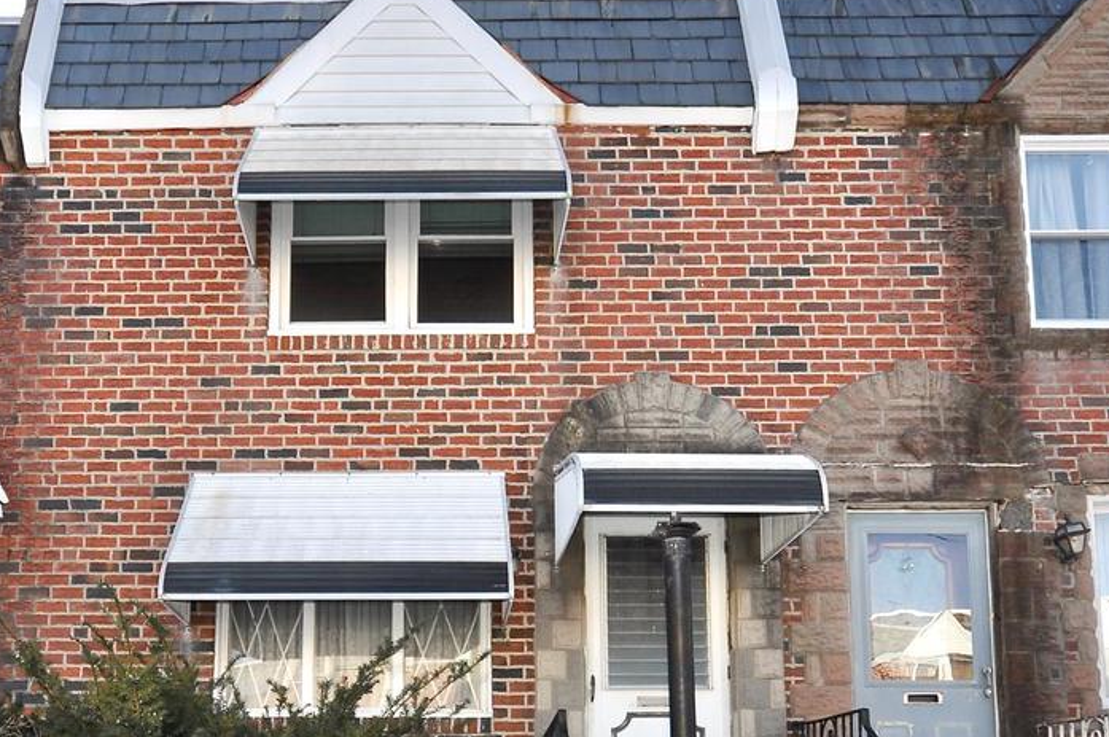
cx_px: 393
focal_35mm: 31
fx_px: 954
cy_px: 584
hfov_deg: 59.3
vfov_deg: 40.6
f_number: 7.1
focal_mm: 10
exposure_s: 1/200
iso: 100
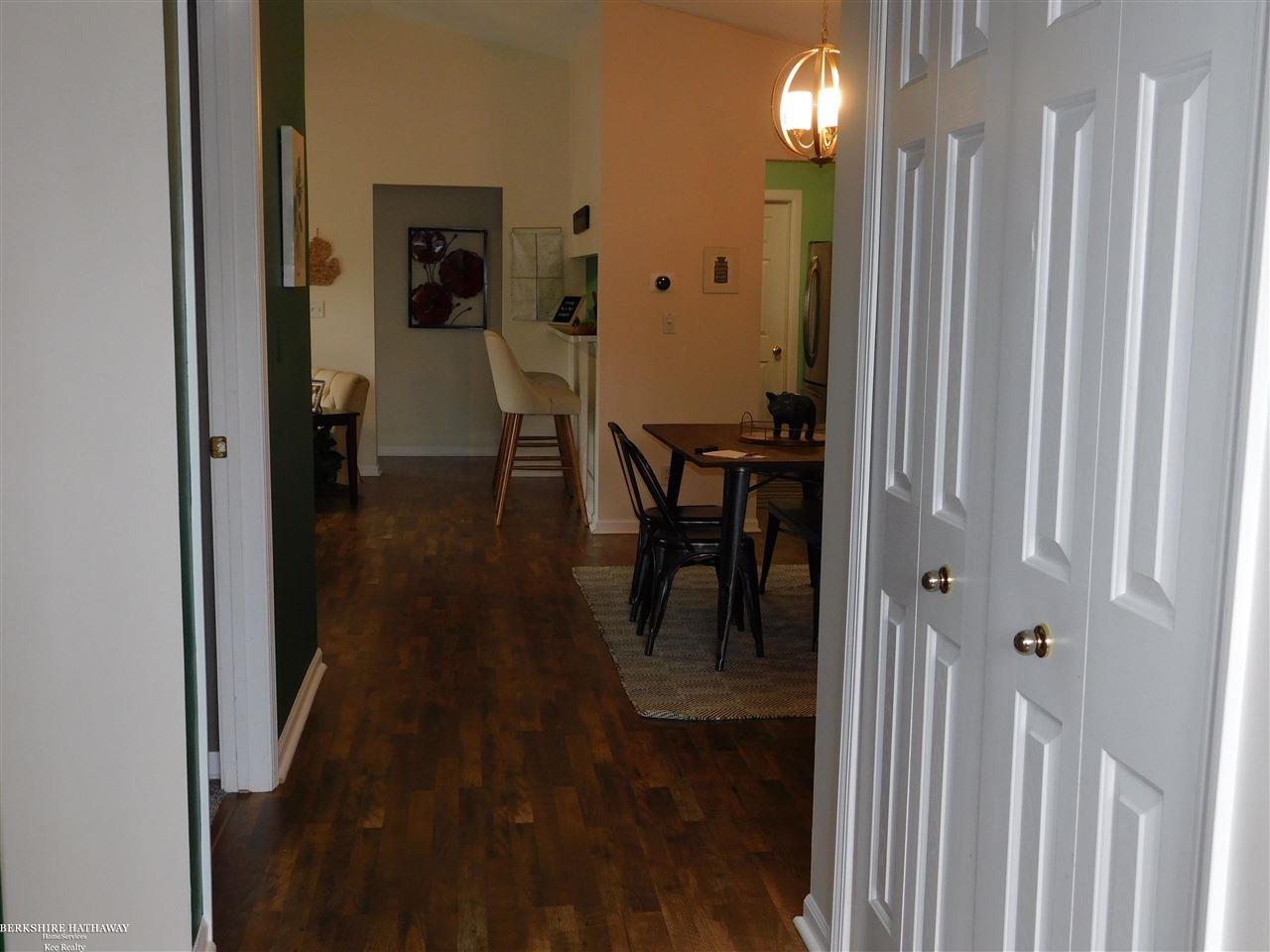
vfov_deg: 39.7
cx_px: 635
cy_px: 476
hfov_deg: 51.4
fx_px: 1321
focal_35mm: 36
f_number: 3.5
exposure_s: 1/30
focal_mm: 6.3
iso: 200
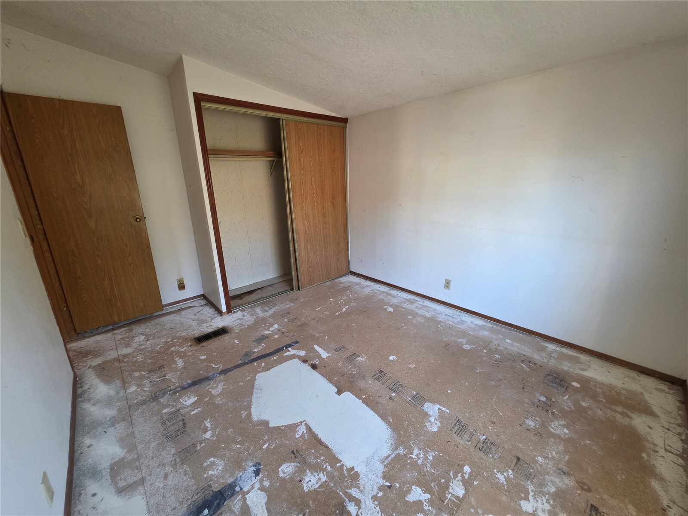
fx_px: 258
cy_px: 258
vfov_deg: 89.9
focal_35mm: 13
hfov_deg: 106.2
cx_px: 344
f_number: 1.9
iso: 250
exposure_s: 1/60
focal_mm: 2.2
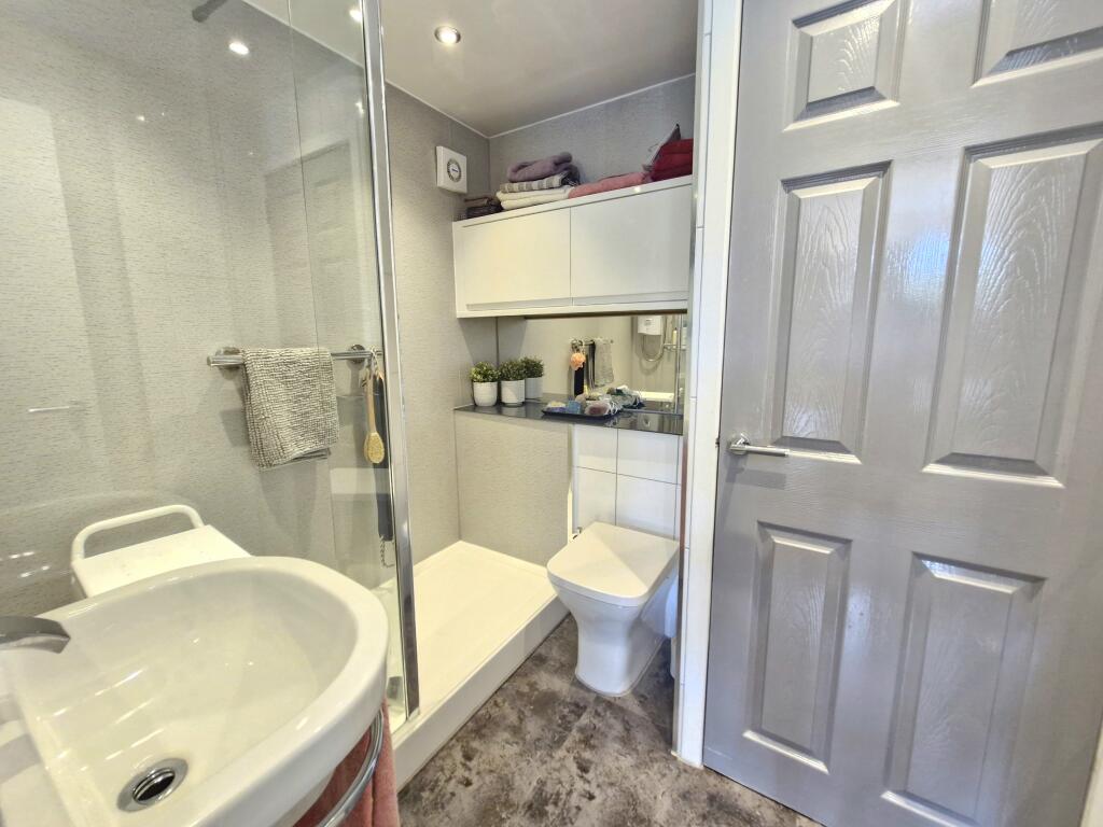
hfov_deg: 106.2
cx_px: 552
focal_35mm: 13
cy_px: 414
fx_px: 414
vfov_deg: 89.9
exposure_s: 1/33
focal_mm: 1.74
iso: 320
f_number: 2.2
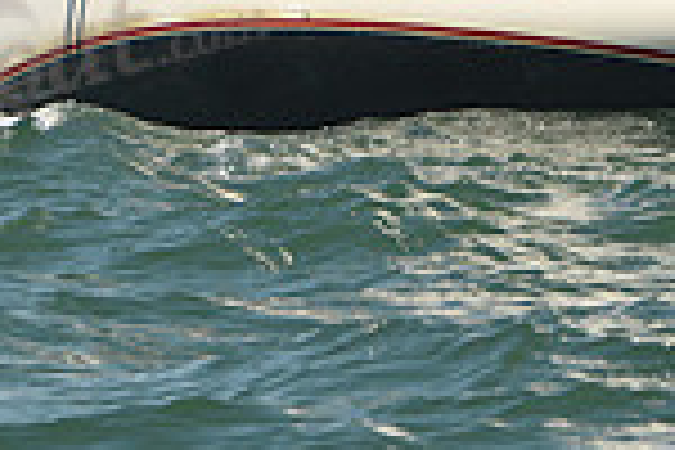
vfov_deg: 3.6
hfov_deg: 5.4
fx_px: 7106
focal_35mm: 379
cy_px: -209
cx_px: 504
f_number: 6.3
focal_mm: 98
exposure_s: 1/800
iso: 250
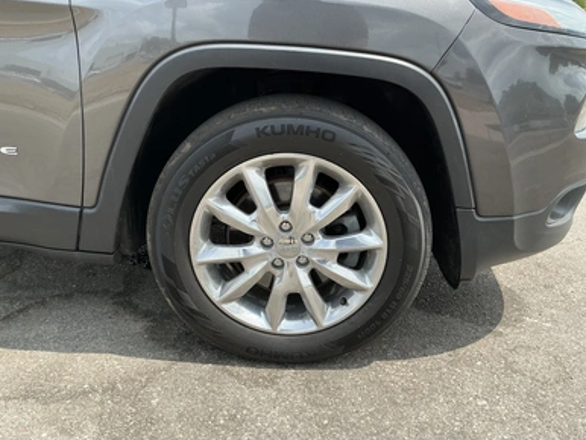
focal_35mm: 29
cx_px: 290
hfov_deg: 61.6
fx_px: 491
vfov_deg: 48.3
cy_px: 220
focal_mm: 3
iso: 25
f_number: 1.8
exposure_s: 1/709
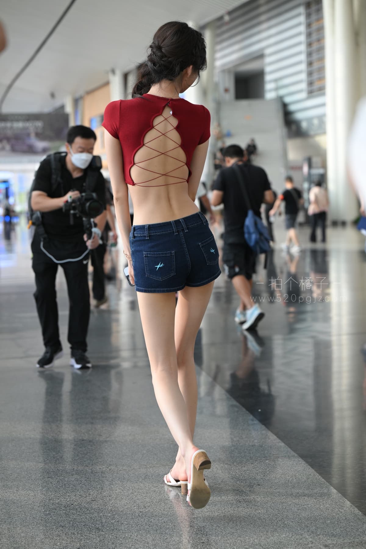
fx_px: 1067
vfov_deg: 28.8
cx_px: 183
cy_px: 274
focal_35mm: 70
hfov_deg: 19.5
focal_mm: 70
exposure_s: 1/500
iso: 400
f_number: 3.5
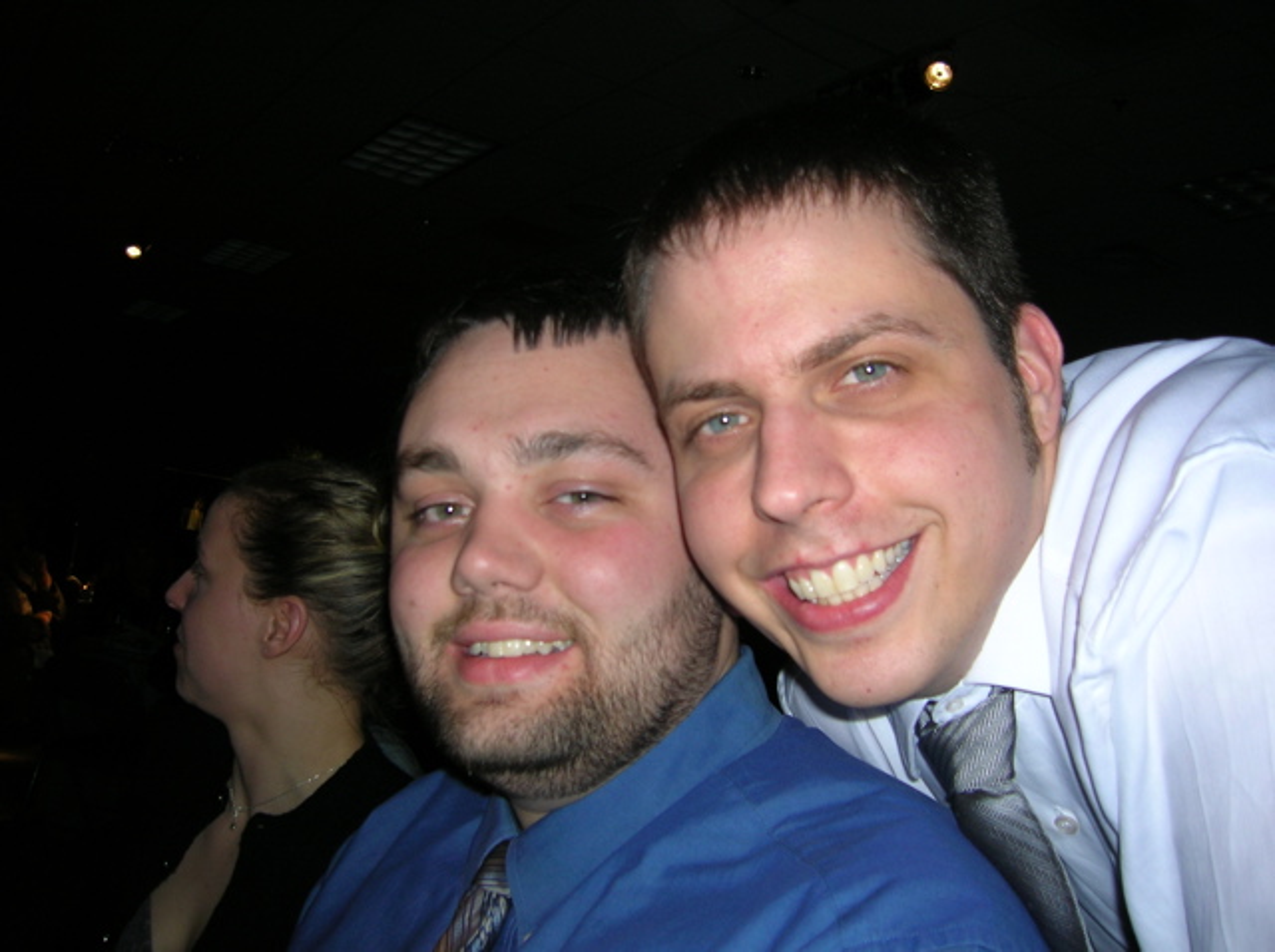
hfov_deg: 54.0
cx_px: 638
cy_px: 476
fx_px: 1250
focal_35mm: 34
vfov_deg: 41.7
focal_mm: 5.7
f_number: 2.9
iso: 50
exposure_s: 1/60.1
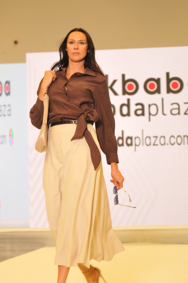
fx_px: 989
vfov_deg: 16.3
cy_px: 160
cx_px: 82
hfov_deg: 10.9
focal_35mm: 126
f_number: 5
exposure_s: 1/100
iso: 400
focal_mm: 70
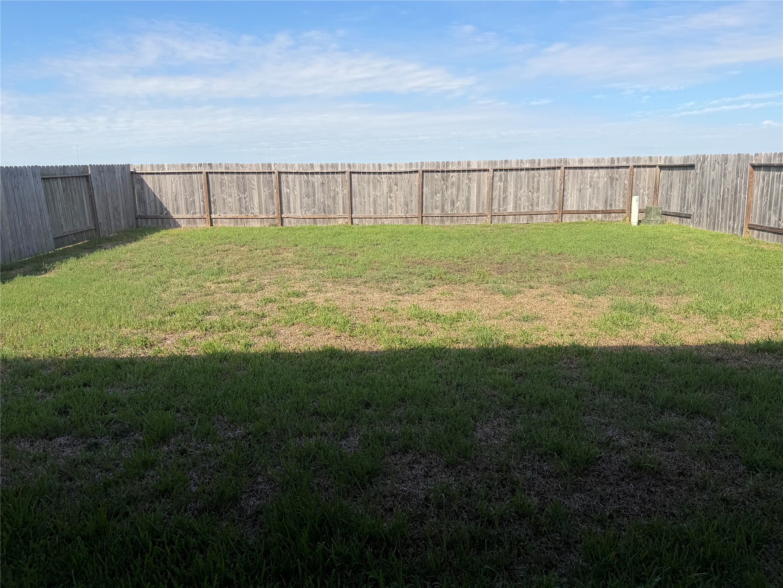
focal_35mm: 24
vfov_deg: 56.8
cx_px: 392
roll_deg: +1.3
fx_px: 543
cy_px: 294
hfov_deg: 71.6
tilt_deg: -10.8
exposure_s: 1/3759
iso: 80
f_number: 1.78
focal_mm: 6.76
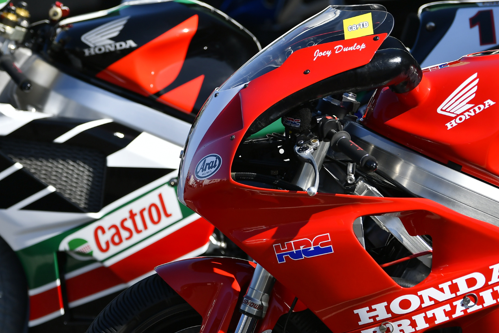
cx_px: 191
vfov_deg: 4.3
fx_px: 4432
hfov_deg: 6.4
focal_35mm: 320
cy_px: 243
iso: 180
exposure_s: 1/1250
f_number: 2.8
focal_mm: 135
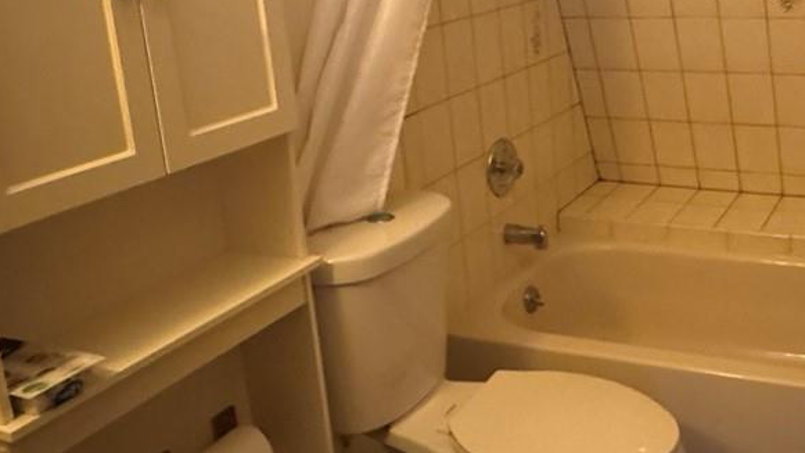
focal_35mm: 42
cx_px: 617
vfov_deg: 27.9
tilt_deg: -15.2
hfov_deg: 46.4
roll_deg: +2.6
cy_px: 112
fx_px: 897
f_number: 2.2
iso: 1250
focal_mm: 2.22
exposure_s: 1/40
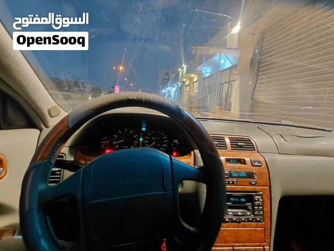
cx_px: 167
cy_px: 126
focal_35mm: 16
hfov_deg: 94.5
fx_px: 154
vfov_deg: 78.1
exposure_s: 1/25
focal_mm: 1.64
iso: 400
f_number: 2.2
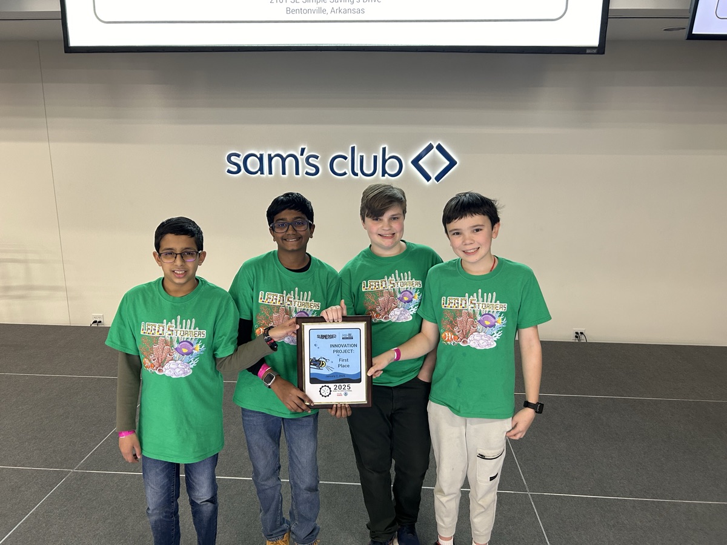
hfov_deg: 67.3
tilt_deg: -13.2
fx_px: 546
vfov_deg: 53.1
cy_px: 272
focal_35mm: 26
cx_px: 364
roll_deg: +0.1
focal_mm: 5.7
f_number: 1.5
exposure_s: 1/60
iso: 160
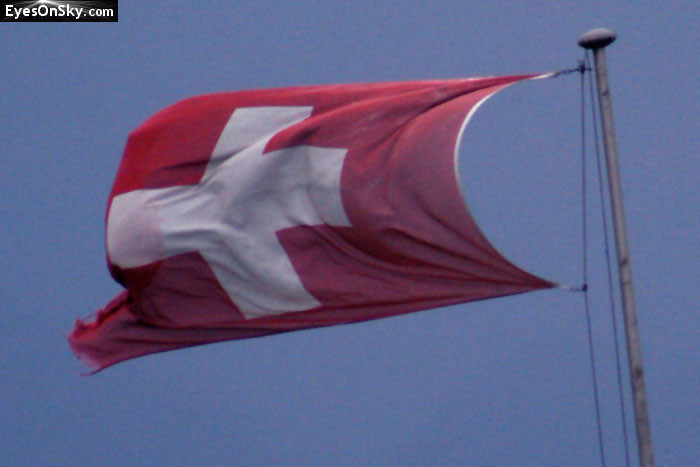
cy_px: 234
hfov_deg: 4.6
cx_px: 350
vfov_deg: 3.1
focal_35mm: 450
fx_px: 8751
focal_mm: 300
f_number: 5.6
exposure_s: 1/640
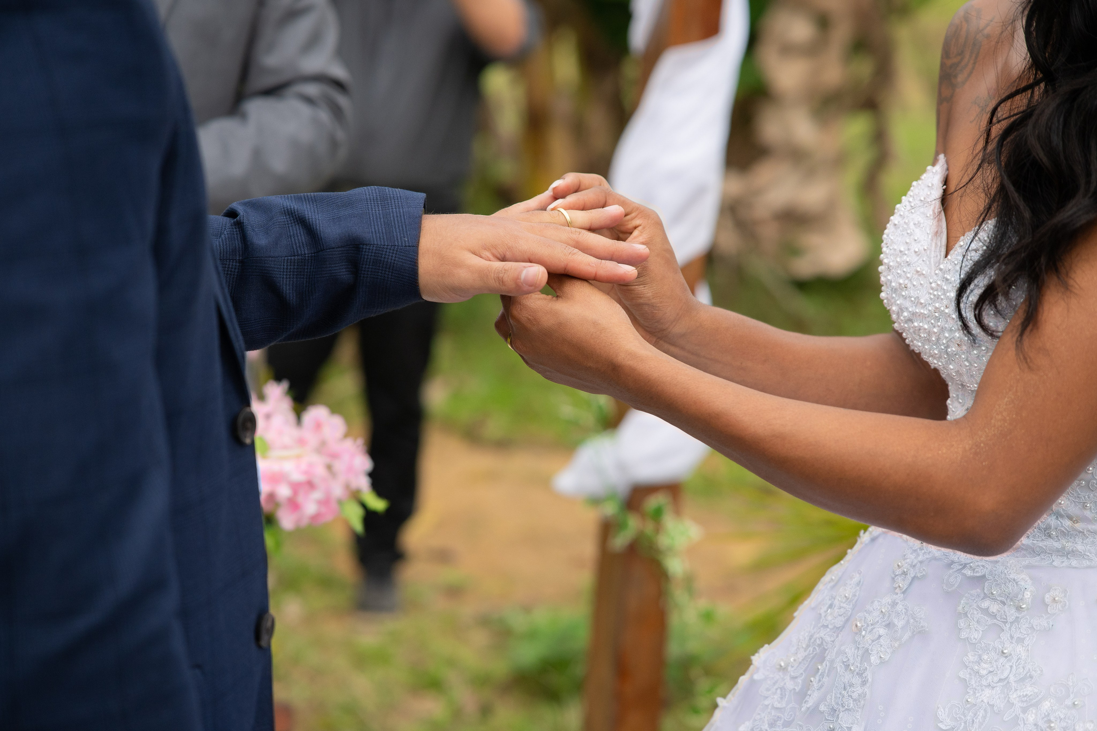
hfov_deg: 24.2
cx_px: 548
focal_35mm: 84
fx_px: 2560
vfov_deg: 16.3
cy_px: 366
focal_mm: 56
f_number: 2.5
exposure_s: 1/1250
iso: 320
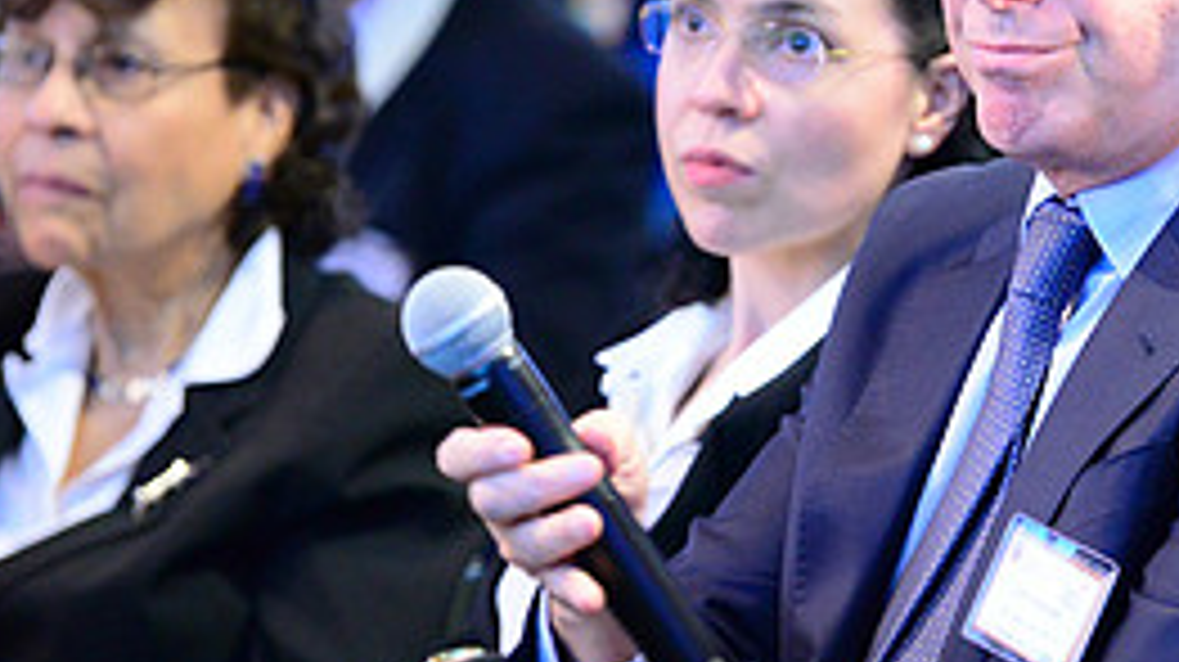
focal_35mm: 360
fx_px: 11248
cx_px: 886
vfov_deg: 3.4
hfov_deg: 6.0
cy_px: 232
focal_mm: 155
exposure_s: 1/60
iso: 6400
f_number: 2.8
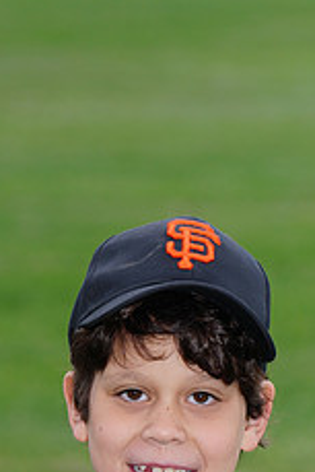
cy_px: 557
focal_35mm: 506
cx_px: 145
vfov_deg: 4.1
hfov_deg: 2.7
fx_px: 6631
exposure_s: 1/200
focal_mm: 200
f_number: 8
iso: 200
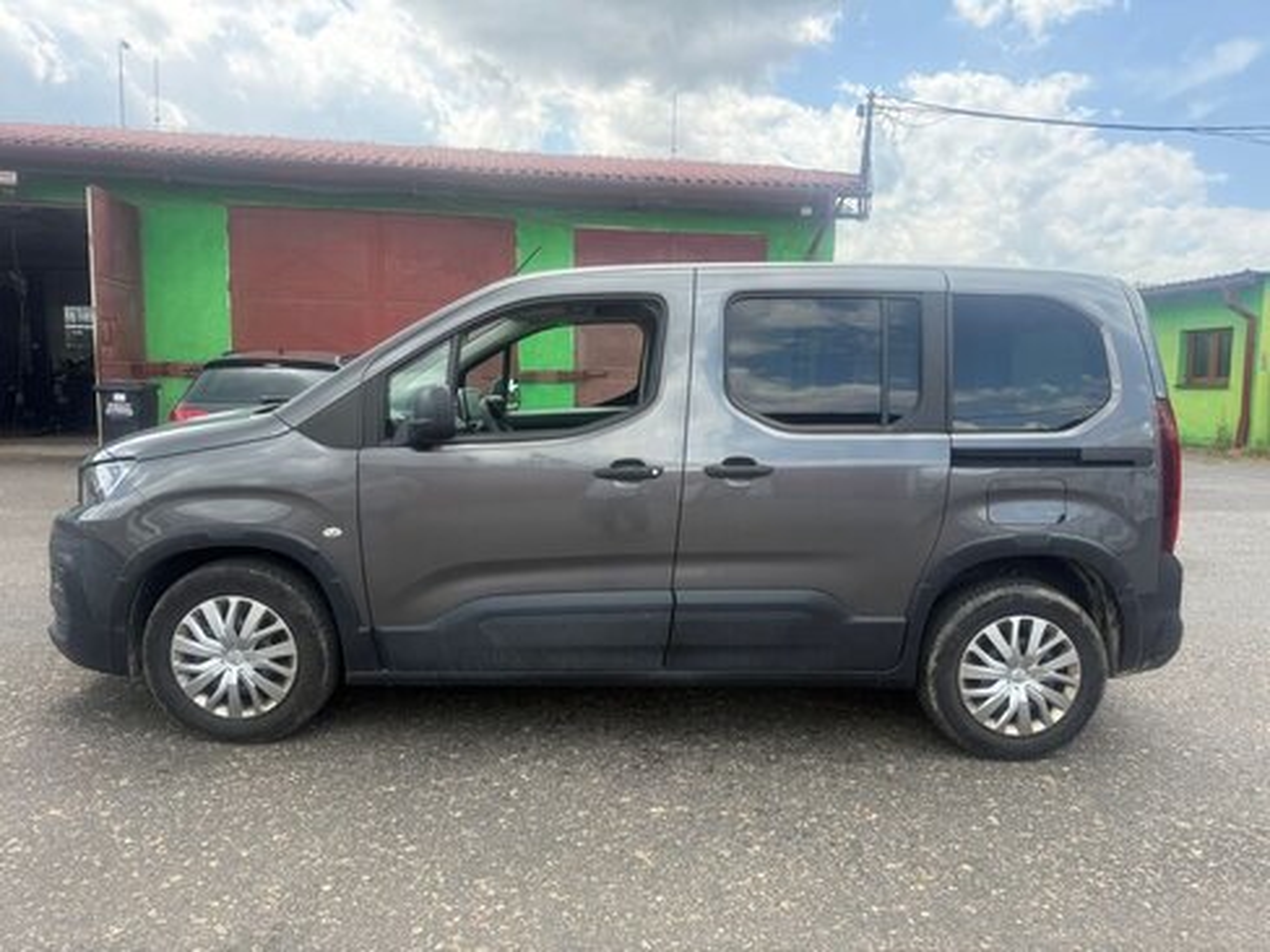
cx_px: 635
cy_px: 476
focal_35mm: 24
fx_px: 881
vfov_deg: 56.8
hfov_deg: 71.6
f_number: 1.78
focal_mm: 6.76
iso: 100
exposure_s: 1/1410
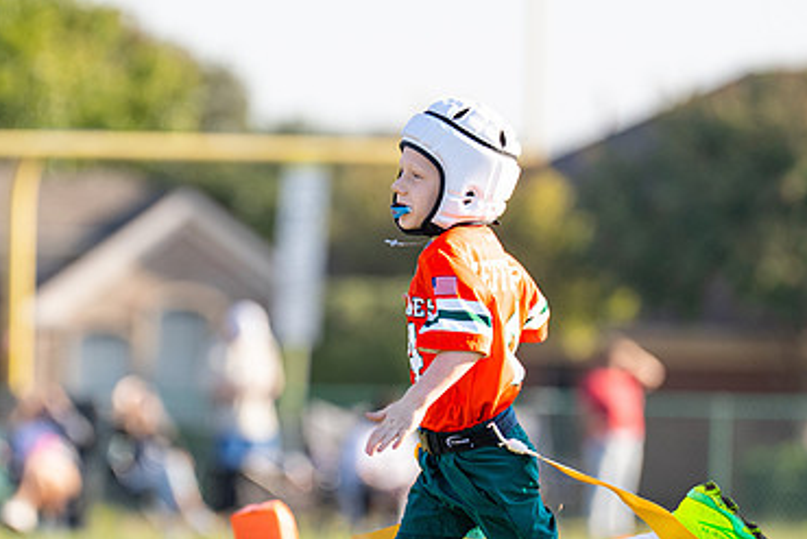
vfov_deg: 2.8
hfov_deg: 4.2
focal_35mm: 496
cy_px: 275
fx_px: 11122
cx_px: 291
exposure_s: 1/2000
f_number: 2.8
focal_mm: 200
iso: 250
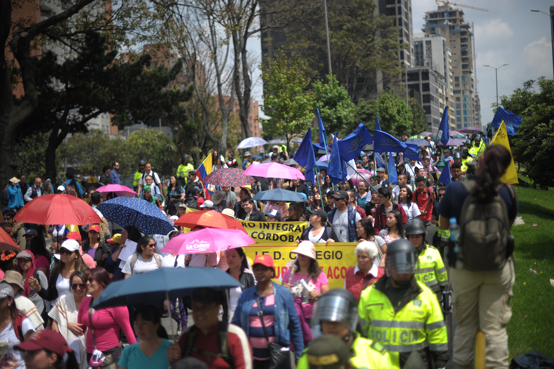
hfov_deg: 39.6
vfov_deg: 27.0
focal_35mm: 50
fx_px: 769
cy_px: 184
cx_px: 277
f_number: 1.4
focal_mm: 50
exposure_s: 1/5000
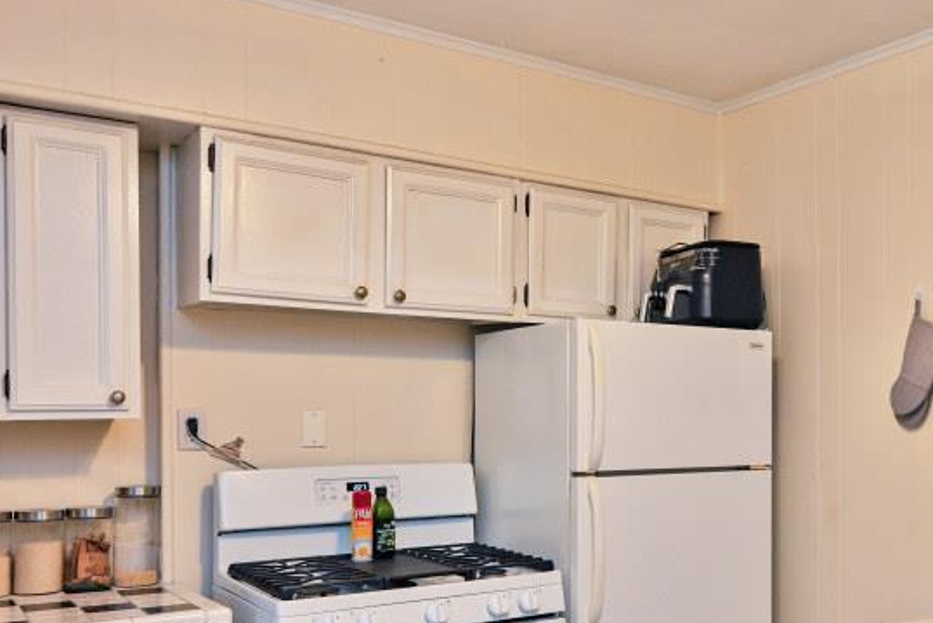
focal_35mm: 39
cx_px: 735
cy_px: 418
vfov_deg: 33.9
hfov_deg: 47.1
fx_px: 1011
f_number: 4
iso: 500
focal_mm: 14
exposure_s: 1/60
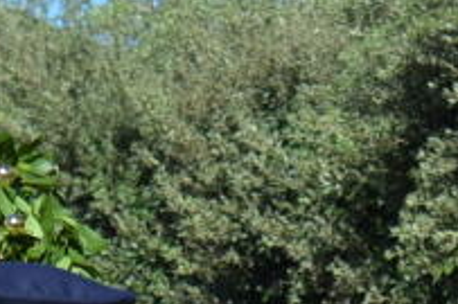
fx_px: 3940
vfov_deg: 4.3
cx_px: 496
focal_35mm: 310
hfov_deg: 6.6
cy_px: 821
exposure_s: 1/1600
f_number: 6.3
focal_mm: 35
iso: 400
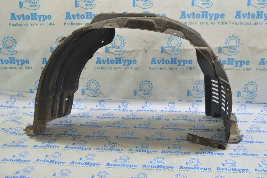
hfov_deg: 53.2
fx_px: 267
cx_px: 134
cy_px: 89
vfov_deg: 36.8
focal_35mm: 36
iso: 400
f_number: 5.6
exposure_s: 1/20
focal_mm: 24
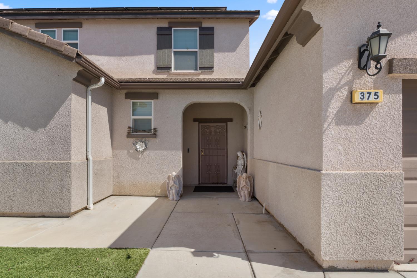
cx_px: 208
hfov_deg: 95.0
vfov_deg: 72.1
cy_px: 139
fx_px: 191
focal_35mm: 16
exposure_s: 1/250
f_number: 7.1
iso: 100
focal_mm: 11
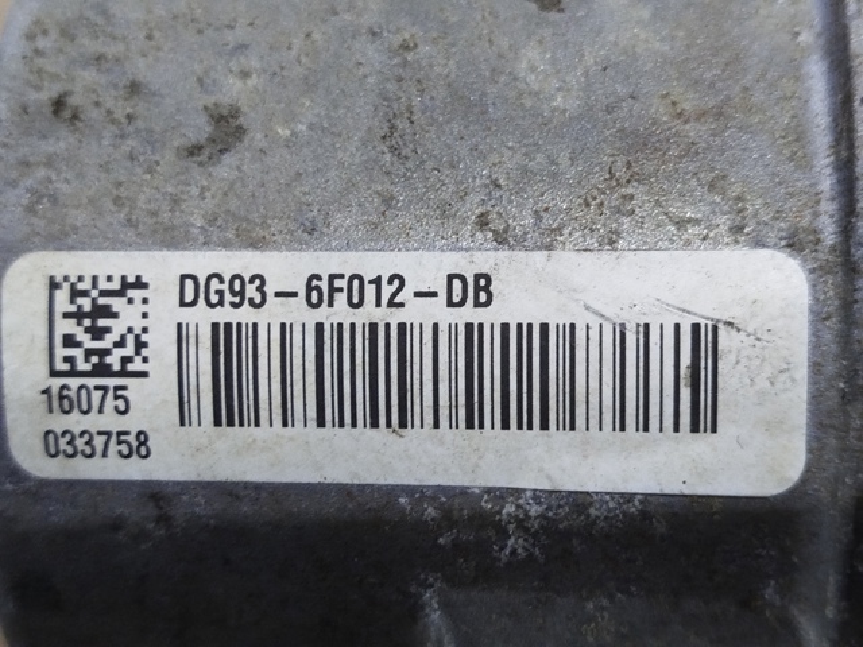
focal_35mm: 48
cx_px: 432
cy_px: 324
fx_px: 1197
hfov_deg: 39.7
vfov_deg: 30.3
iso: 250
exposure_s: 1/33
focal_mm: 5.31
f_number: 1.7
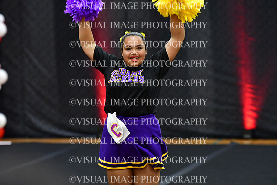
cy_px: 92
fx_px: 2132
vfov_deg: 5.0
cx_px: 138
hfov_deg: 7.4
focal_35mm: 277
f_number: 3.5
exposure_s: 1/500
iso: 5000
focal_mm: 185
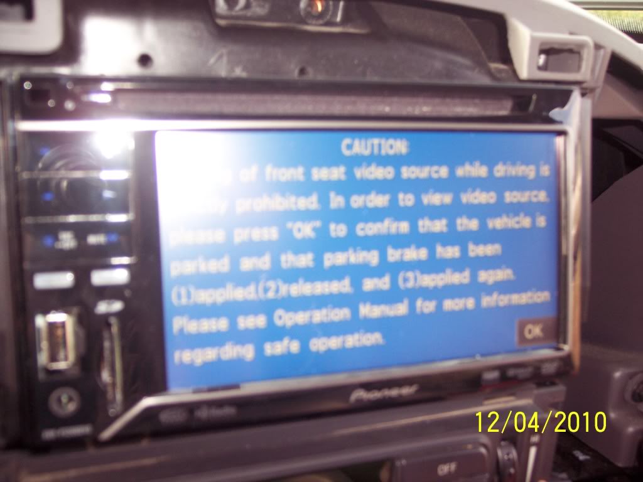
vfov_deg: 36.8
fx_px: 724
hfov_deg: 47.9
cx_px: 322
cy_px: 241
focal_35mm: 39
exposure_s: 1/90
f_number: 2.8
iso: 140
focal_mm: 8
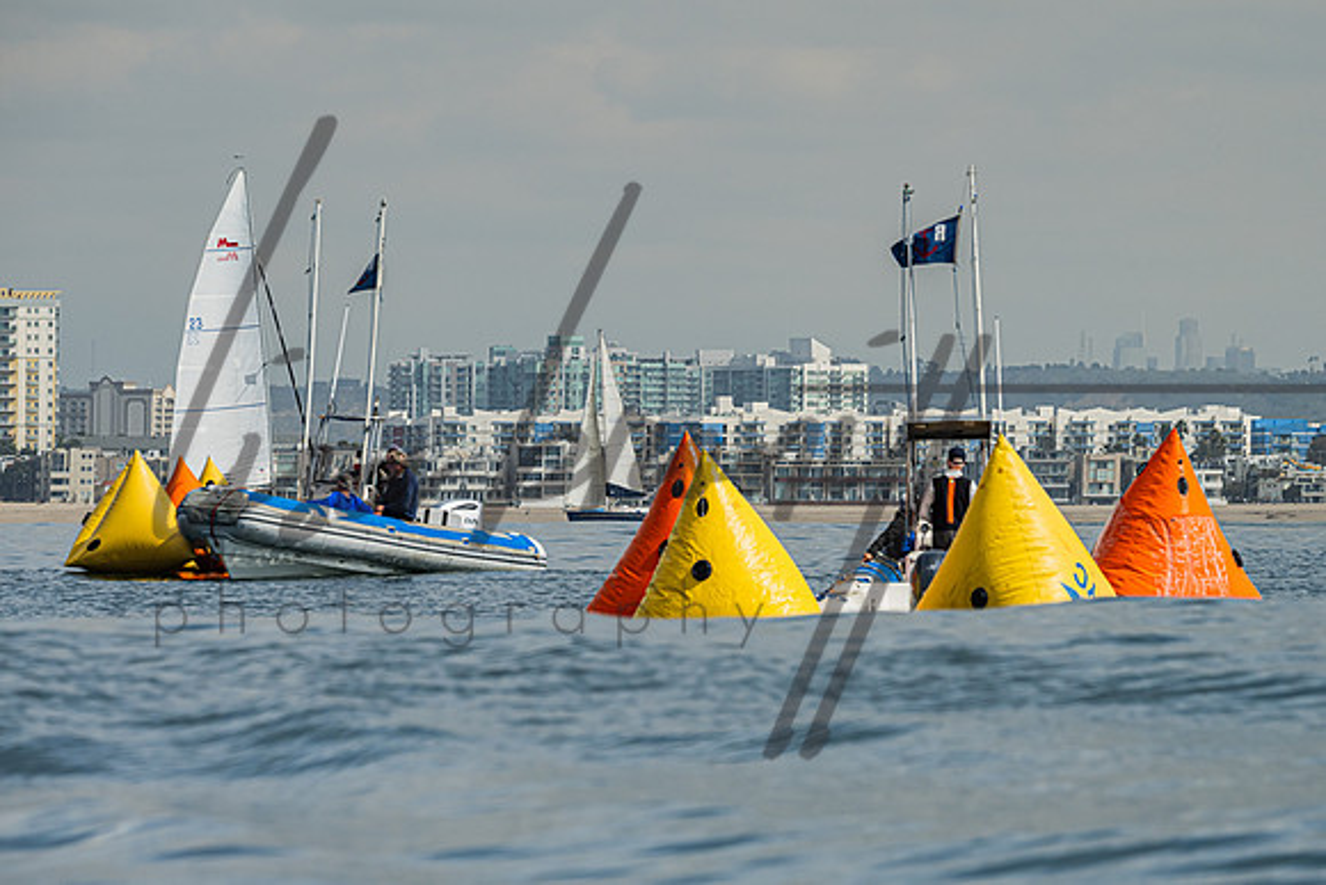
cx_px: 701
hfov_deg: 5.8
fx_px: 13053
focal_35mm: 354
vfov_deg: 3.9
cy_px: 541
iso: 320
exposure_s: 1/1250
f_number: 10
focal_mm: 290
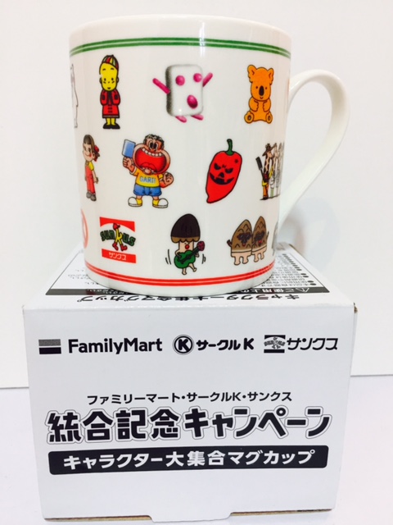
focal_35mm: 29
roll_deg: -0.1
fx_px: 439
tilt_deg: -13.5
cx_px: 196
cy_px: 262
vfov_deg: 61.7
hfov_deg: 48.2
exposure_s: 1/33
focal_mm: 4.15
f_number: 2.2
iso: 64
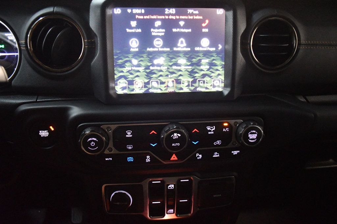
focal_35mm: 30
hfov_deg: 61.9
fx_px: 281
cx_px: 168
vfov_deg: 43.6
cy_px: 112
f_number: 3.8
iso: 10000
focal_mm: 20
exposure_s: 1/60
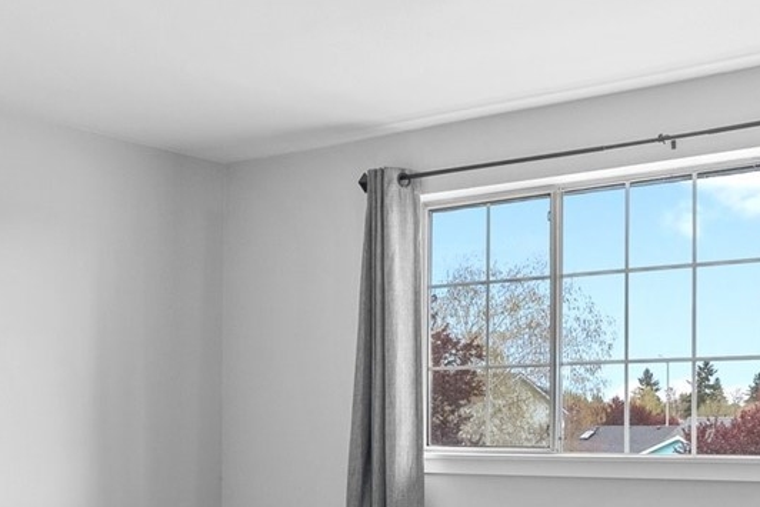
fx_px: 1077
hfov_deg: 38.4
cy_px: 450
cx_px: 511
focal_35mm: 51
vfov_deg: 25.7
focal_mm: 16
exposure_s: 1/13
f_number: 8
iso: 500
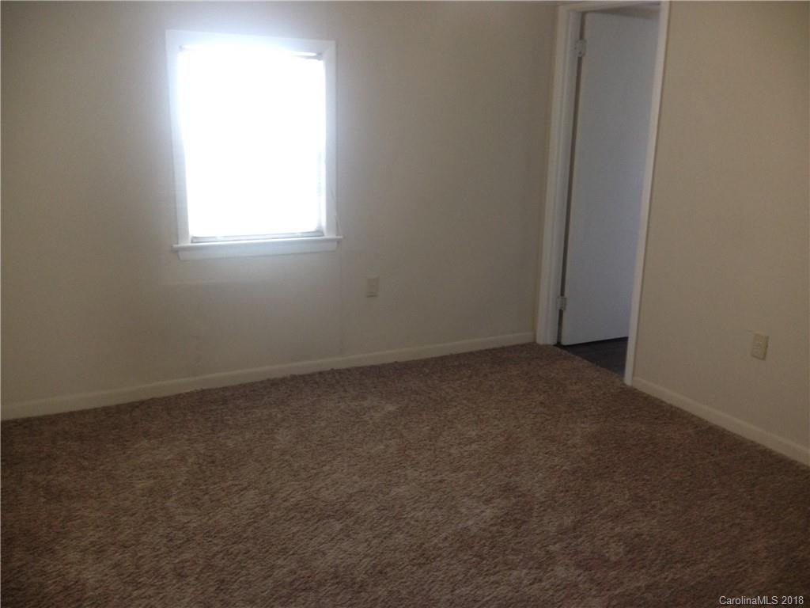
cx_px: 405
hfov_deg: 55.4
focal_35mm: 33
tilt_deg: -15.5
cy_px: 304
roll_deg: +1.5
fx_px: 772
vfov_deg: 42.9
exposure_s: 1/20
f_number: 2.4
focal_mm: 4.12
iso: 125
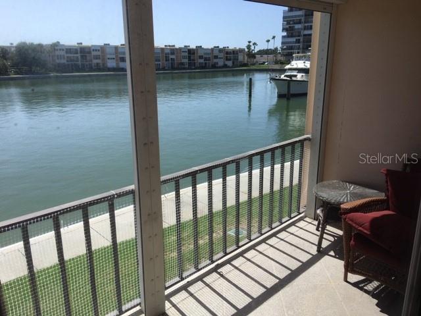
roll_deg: +0.7
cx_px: 210
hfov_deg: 61.7
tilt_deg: -14.2
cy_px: 158
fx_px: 353
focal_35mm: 29
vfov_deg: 48.2
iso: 25
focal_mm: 4.15
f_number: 2.2
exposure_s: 1/777
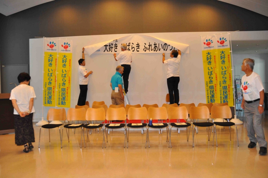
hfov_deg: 67.5
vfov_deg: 47.8
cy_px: 89
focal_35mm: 27
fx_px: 201
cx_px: 134
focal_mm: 18
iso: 800
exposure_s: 1/60
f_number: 3.5
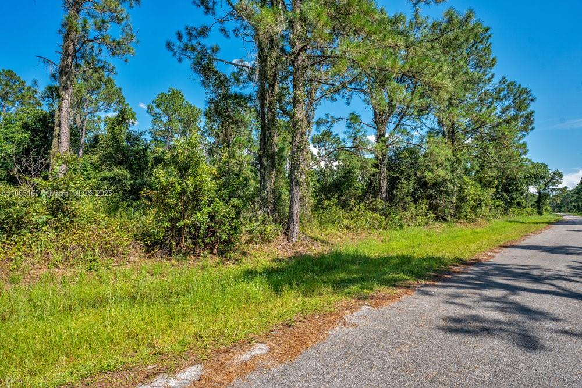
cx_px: 291
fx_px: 259
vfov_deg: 73.8
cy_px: 194
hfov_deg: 96.7
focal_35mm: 16
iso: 100
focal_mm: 16
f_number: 9
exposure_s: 1/125
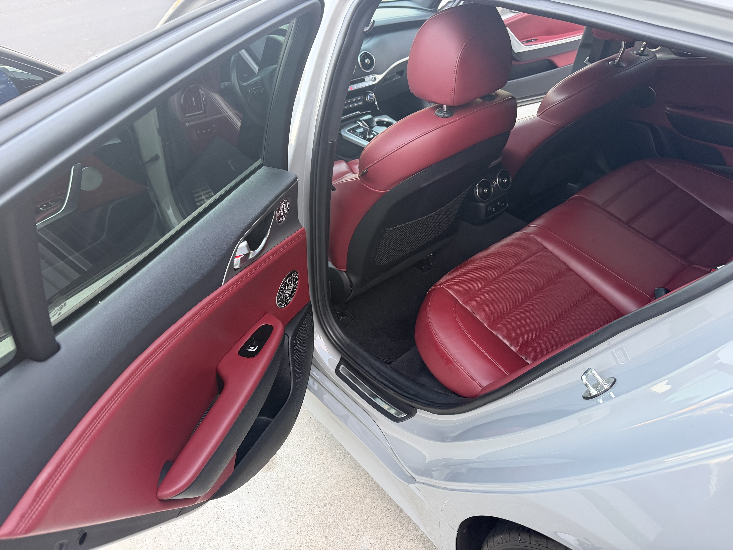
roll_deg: +1.9
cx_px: 366
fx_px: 508
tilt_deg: -39.7
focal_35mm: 24
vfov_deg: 56.8
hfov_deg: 71.6
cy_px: 275
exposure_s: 1/60
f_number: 1.78
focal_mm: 6.76
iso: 200
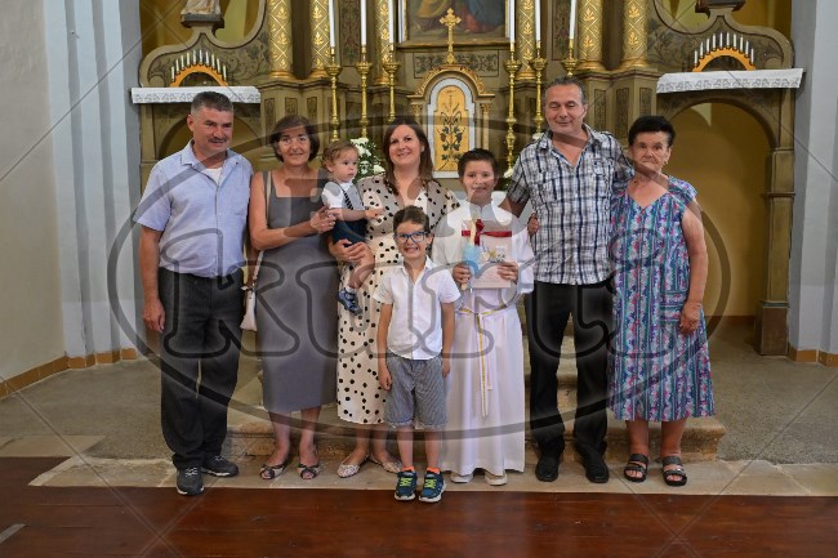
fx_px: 721
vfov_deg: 42.3
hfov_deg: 60.3
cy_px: 279
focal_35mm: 31
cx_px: 419
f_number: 5
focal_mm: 31
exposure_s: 1/125
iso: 5000
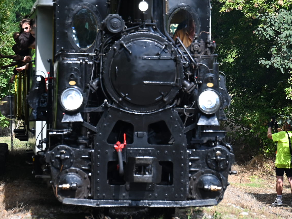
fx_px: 4319
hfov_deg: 3.9
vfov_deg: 2.9
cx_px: 144
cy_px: 54
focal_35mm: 512
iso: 320
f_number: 6.3
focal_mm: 200
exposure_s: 1/500
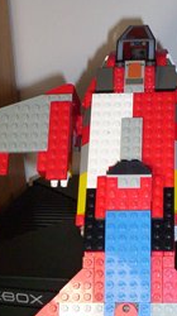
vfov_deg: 28.3
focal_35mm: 74
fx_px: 620
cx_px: 133
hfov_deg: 16.2
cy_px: 226
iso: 140
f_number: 4.5
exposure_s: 1/60
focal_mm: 4.99
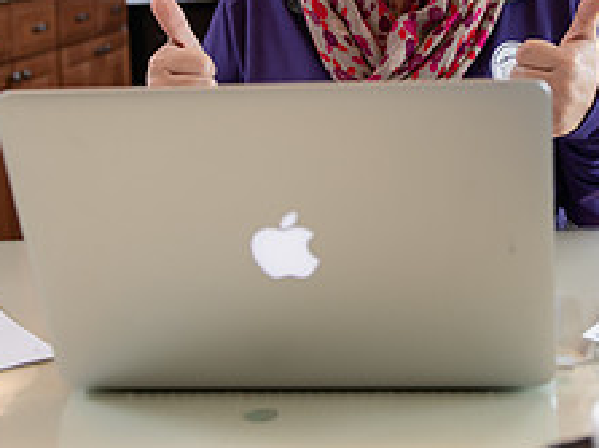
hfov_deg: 24.3
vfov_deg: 18.1
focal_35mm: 80
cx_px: 395
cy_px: 34
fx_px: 1384
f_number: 3.5
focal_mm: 32
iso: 400
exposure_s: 1/125
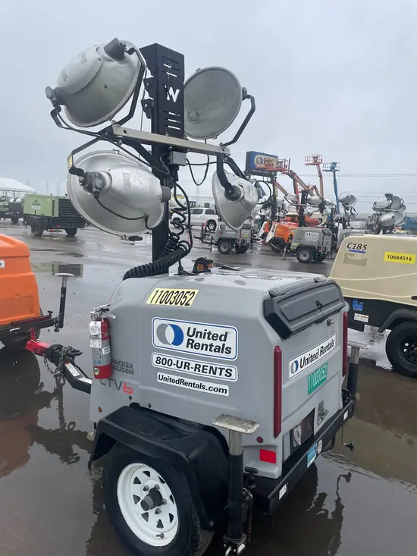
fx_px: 417
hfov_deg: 53.1
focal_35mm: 26
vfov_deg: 67.3
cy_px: 278
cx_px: 208
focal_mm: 4.2
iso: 125
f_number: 1.6
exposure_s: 1/120
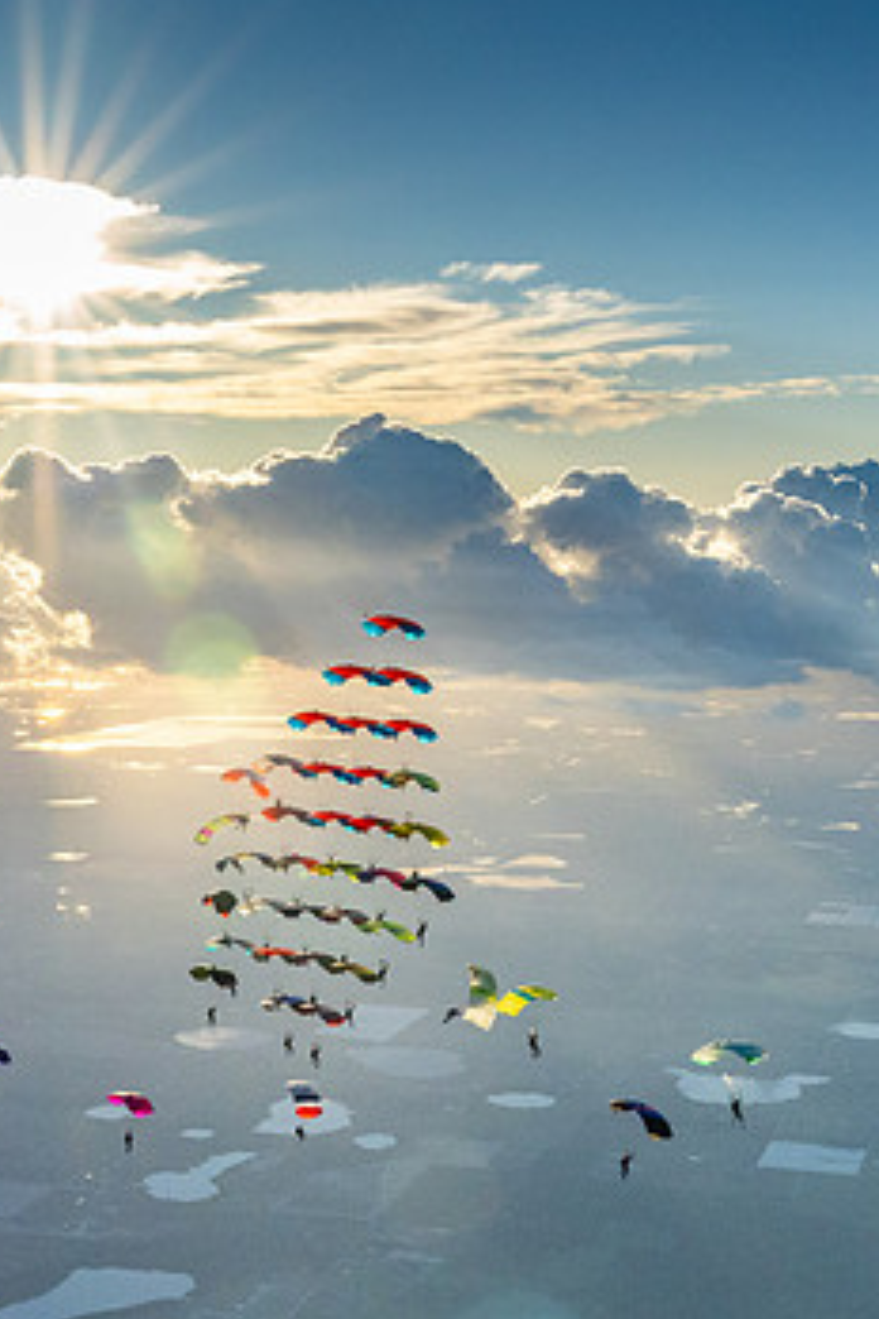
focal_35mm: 67
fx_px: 2454
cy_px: 1064
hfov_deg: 20.3
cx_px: 384
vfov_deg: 29.4
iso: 1250
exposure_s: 1/1600
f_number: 13
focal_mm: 24
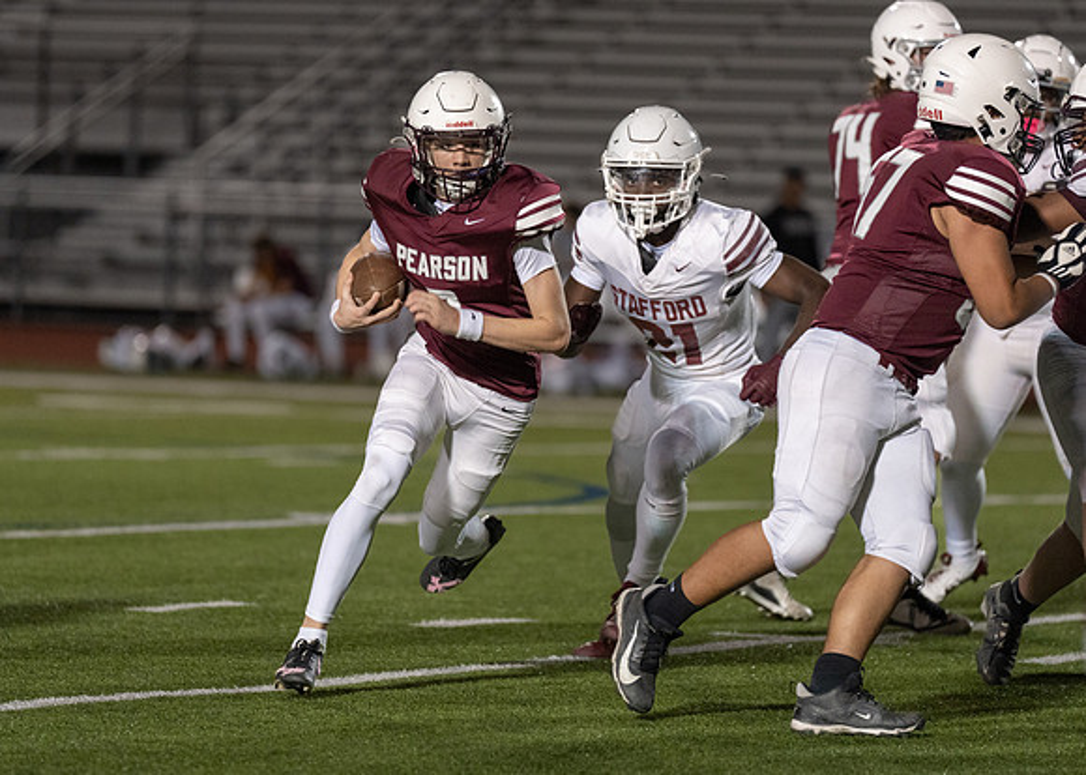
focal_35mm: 268
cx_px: 522
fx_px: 8279
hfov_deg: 7.5
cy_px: 330
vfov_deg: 5.4
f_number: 2.8
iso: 1600
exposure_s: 1/1000
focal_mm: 200
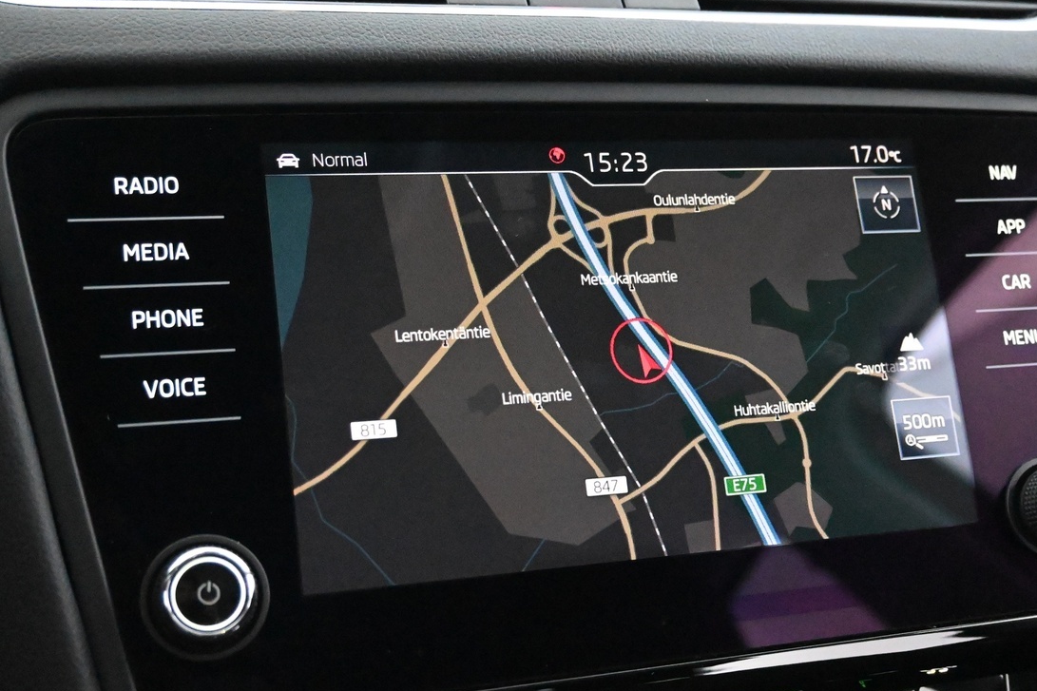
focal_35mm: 50
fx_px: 1443
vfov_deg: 26.9
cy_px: 372
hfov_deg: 39.4
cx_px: 603
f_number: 4
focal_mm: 22.5
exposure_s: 1/40
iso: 12800
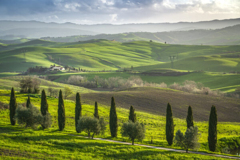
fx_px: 713
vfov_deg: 12.8
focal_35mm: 107
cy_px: 80
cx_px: 120
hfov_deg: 19.1
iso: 100
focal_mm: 107
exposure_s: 1/40
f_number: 13
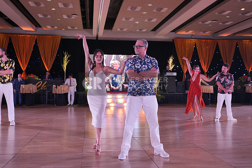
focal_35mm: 35
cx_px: 126
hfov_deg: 54.4
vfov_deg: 37.9
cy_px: 84
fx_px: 245
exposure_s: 1/400
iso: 2000
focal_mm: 35
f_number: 4
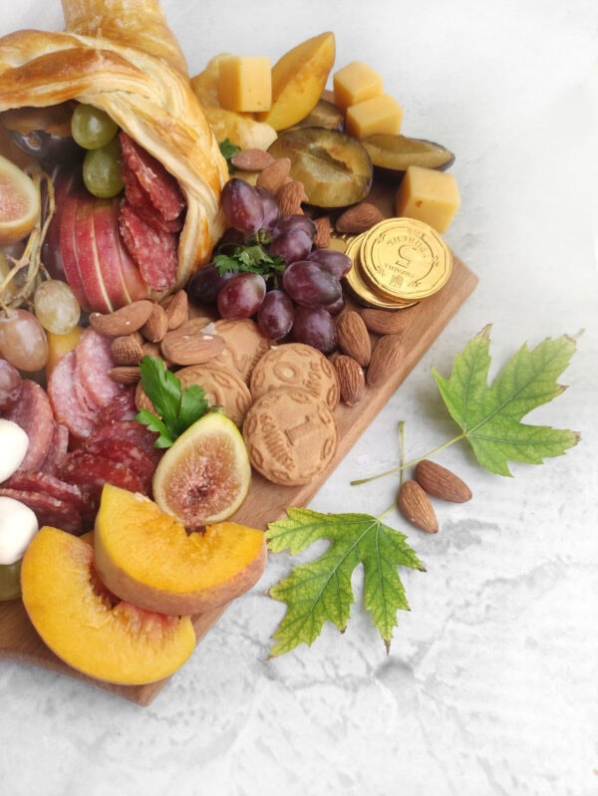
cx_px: 299
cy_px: 398
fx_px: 575
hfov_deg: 54.9
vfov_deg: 69.4
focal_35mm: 25
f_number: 1.9
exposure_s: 1/100
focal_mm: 5.4
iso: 101
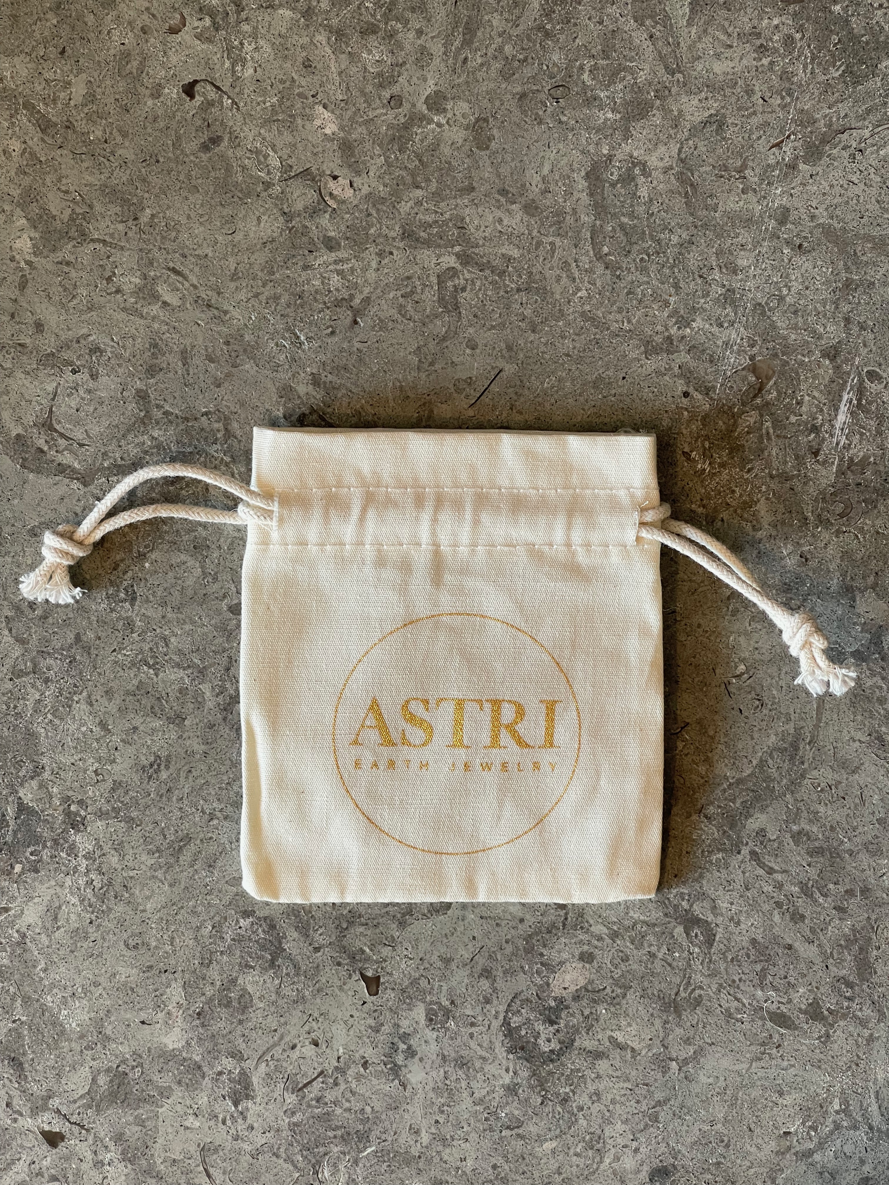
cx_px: 444
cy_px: 592
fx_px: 2192
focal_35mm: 64
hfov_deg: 22.9
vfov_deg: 30.3
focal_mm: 7.5
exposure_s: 1/100
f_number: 2.2
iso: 100
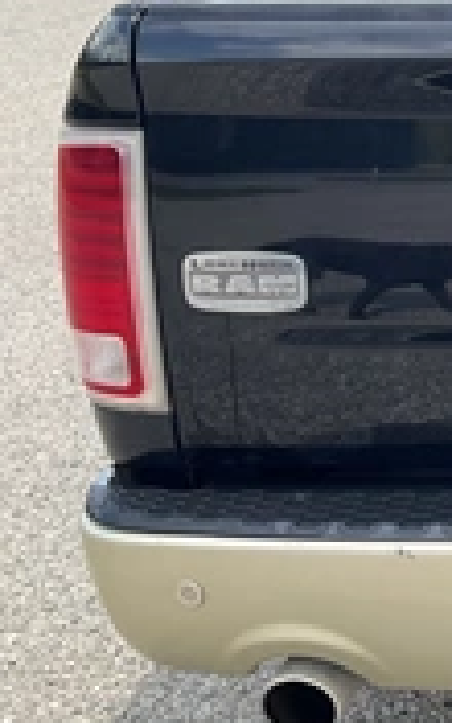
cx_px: 773
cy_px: 185
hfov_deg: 16.2
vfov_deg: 28.9
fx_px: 1380
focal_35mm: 70
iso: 25
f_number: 1.8
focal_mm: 3
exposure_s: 1/599
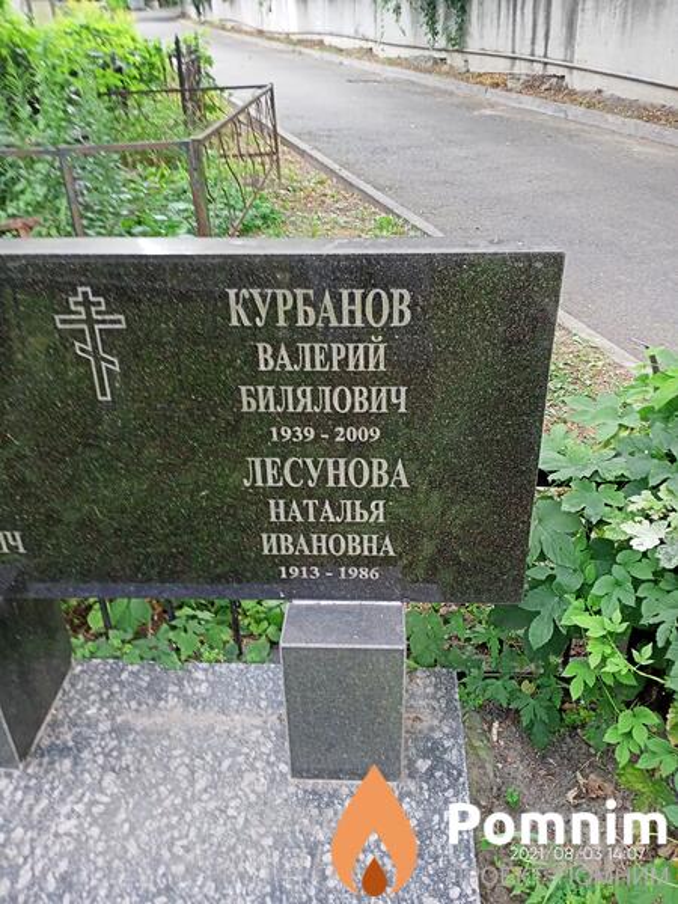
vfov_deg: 63.4
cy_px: 452
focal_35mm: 28
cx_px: 339
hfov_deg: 49.7
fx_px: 731
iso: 198
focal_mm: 4.05
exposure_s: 1/100
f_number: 1.8
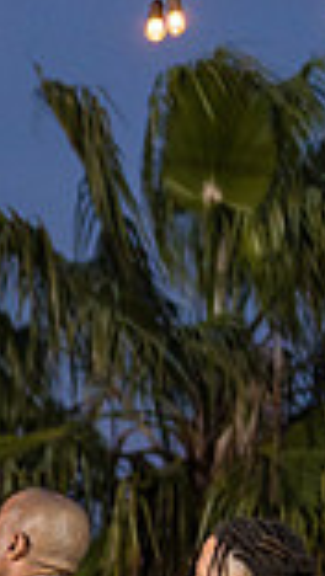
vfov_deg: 7.3
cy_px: 622
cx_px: -735
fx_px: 4464
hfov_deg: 4.0
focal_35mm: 292
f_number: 1.2
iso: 800
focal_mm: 50
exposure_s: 1/250
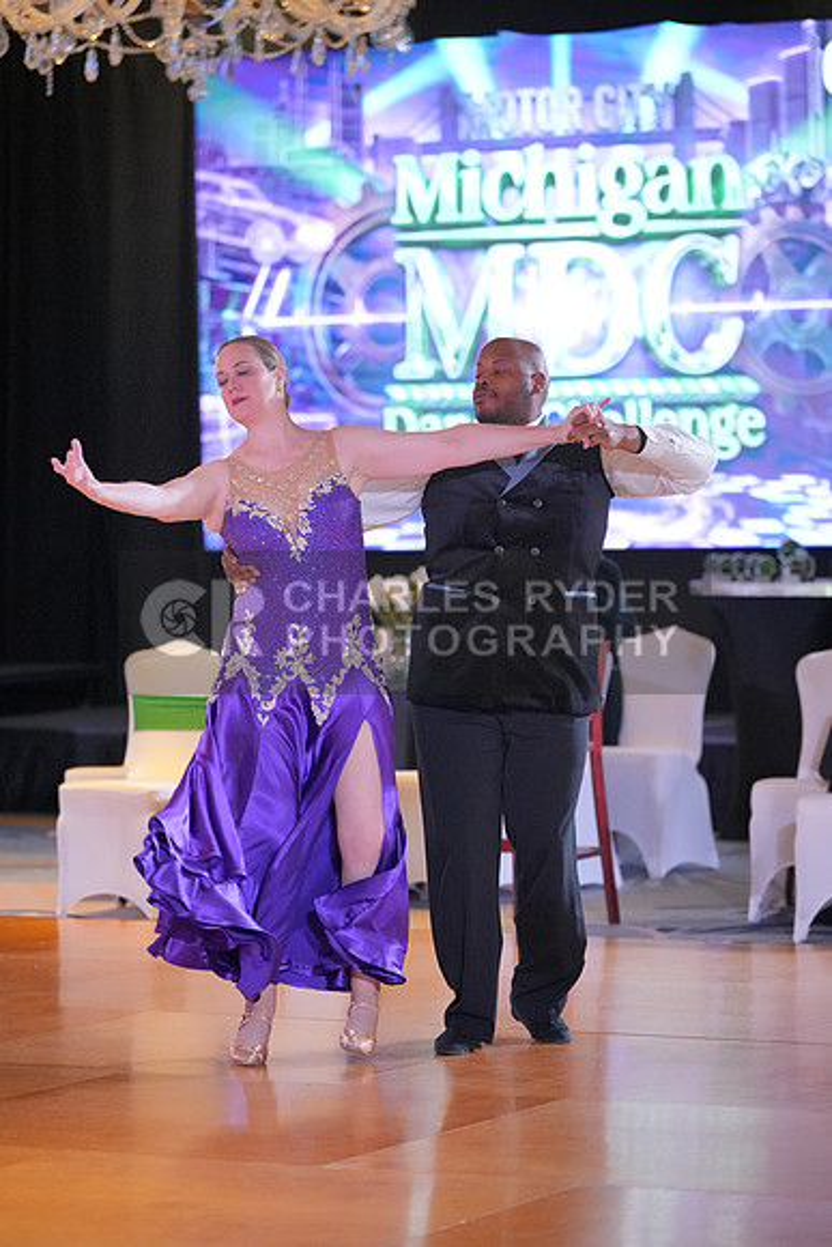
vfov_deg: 15.6
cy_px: 624
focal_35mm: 131
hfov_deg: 10.5
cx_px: 416
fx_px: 4538
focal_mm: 131
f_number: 2.8
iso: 5000
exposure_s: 1/500
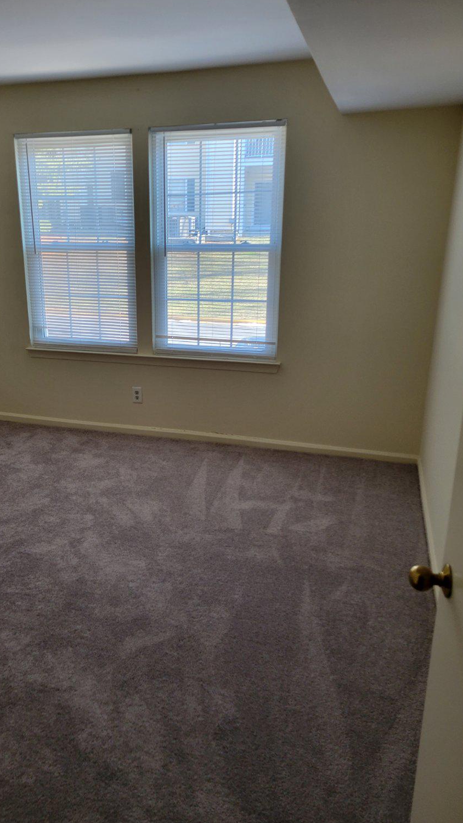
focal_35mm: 29
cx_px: 155
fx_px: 633
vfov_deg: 66.1
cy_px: 415
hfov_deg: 39.7
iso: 160
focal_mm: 5.4
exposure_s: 1/120
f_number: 1.8
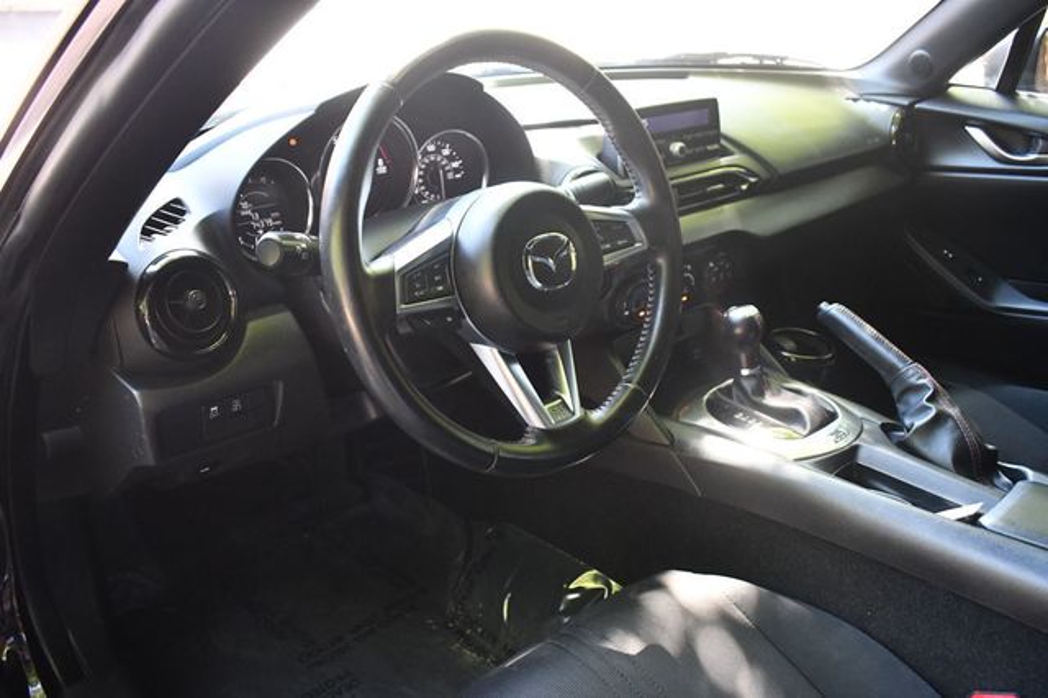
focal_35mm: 31
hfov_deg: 60.3
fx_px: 902
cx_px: 524
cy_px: 349
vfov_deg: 42.3
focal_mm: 21
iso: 2200
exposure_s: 1/125
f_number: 3.8
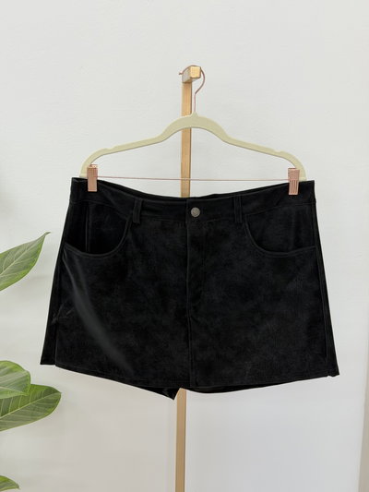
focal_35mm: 48
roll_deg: -0.9
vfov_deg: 39.6
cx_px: 184
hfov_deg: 30.3
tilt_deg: -10.8
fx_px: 682
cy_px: 246
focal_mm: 6.76
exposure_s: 1/50
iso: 125
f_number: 1.78
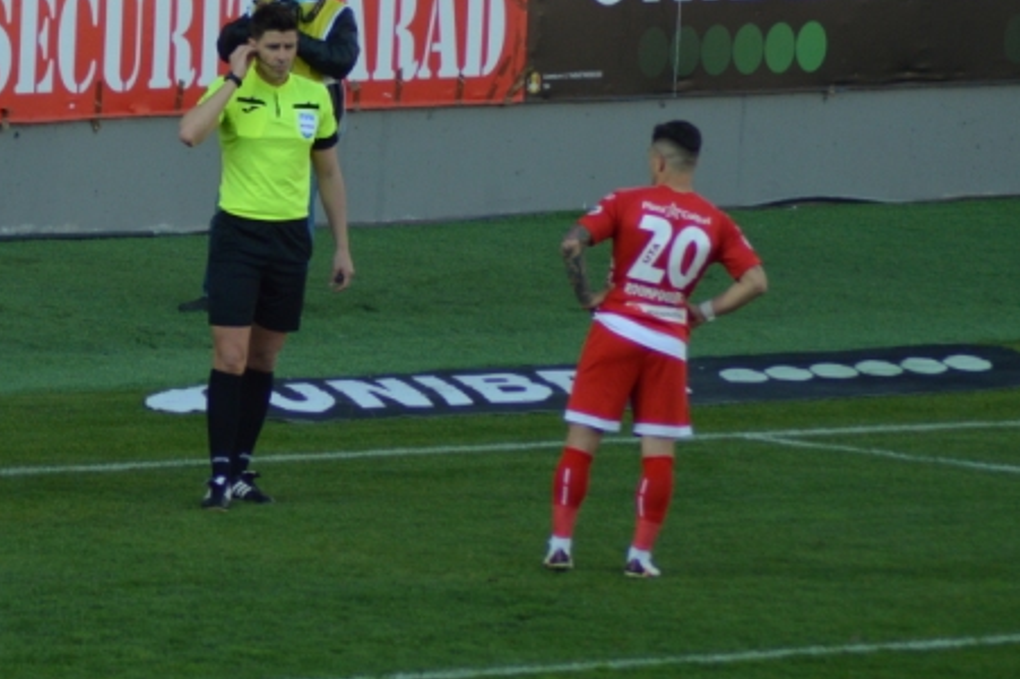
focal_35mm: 664
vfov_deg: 2.1
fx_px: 18803
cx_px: -115
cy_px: 270
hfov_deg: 3.1
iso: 400
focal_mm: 195
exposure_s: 1/800
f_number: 4.8
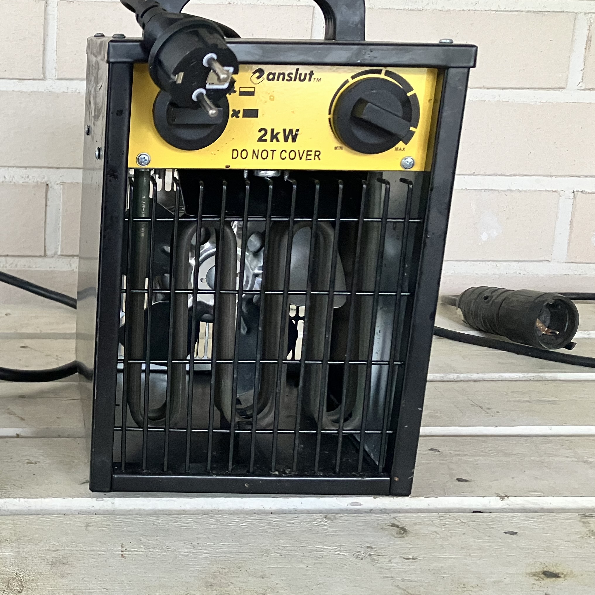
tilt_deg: -9.7
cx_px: 38
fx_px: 953
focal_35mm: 49
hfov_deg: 32.6
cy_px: 285
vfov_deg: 34.7
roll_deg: -1.4
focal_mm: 3.99
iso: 250
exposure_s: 1/60
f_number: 1.8
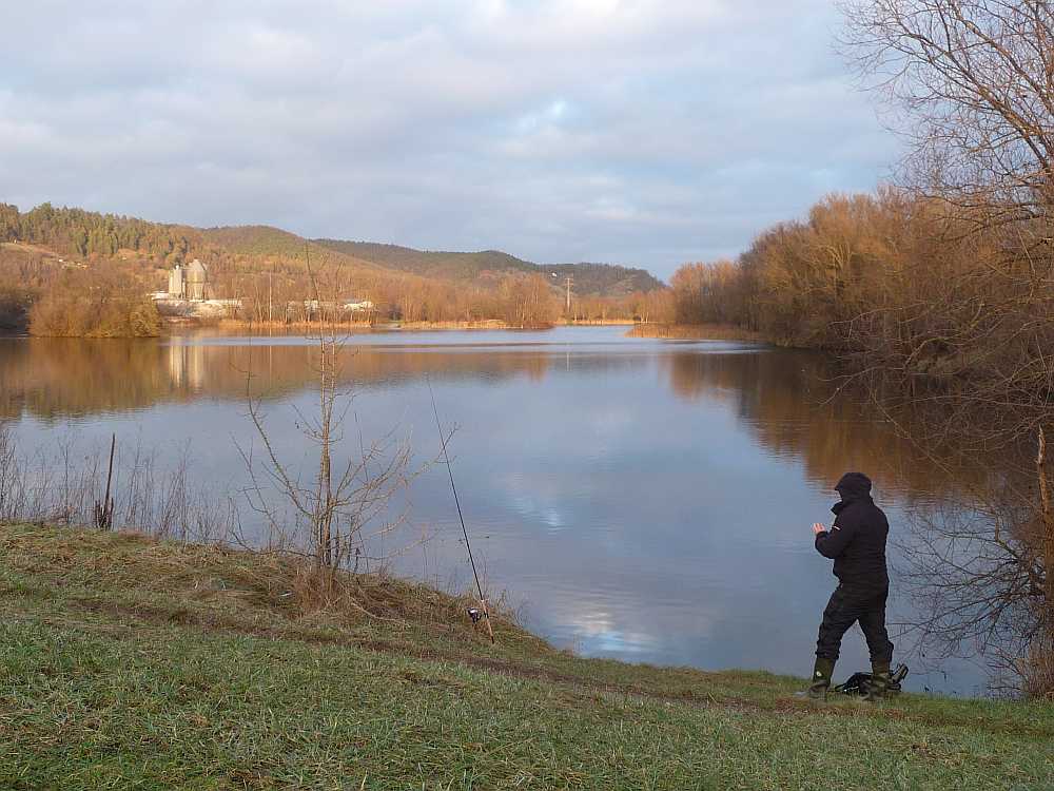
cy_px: 396
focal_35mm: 41
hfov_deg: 45.8
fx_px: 1248
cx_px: 527
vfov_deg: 35.1
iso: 100
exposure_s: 1/60
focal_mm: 5.3
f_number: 3.5
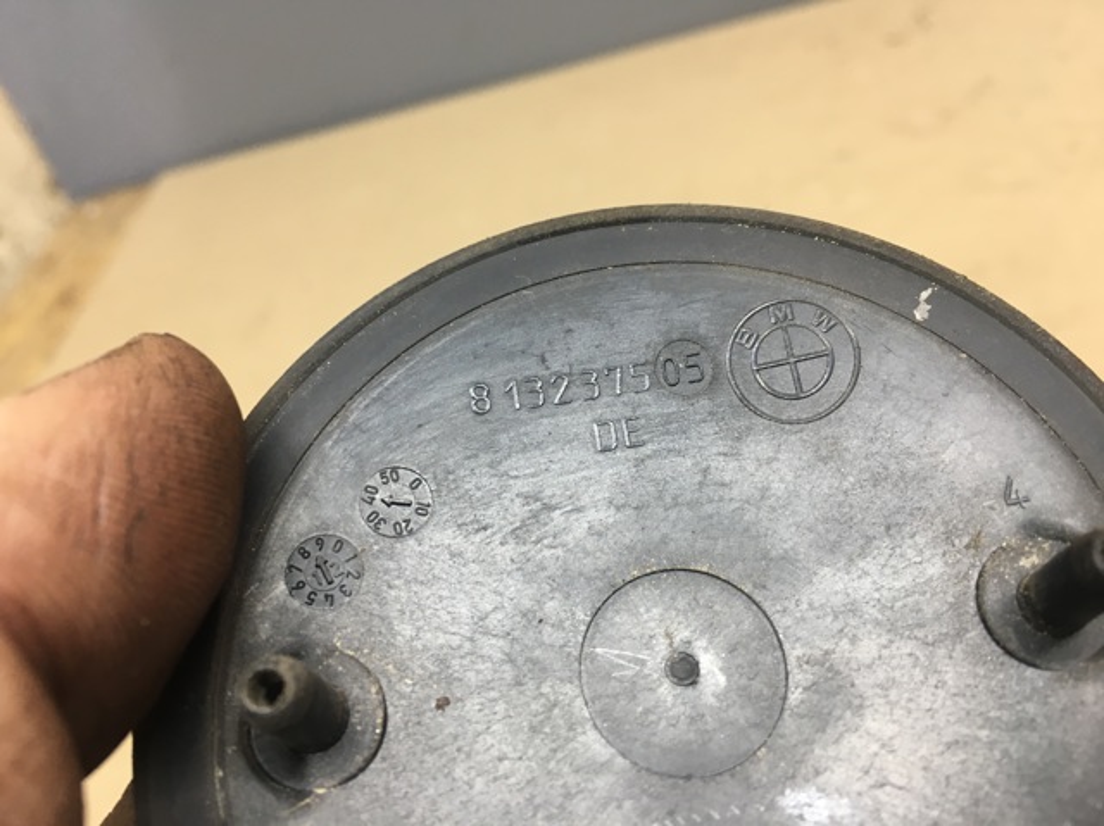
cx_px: 552
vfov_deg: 48.2
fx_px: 924
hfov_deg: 61.7
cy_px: 413
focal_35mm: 29
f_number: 2.2
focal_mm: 4.15
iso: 80
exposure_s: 1/33
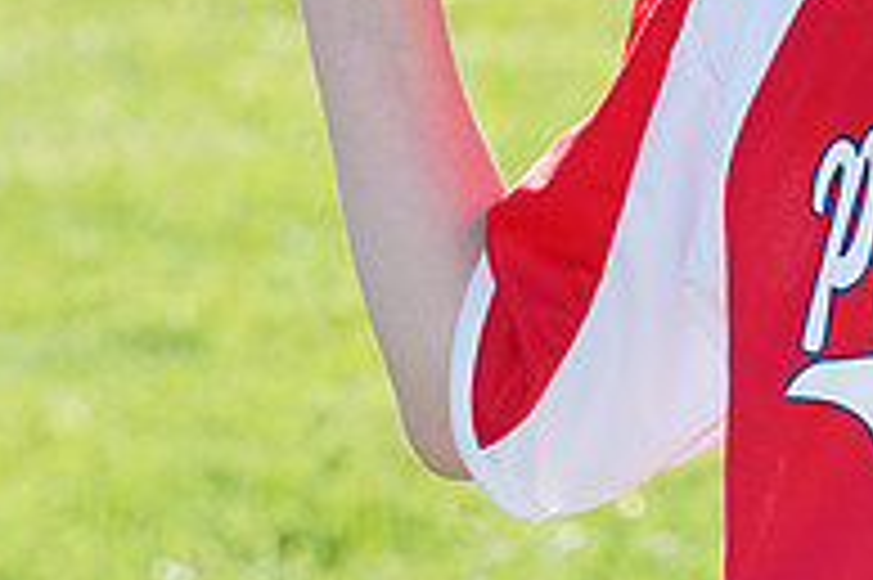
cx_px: 1184
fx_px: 13205
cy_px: -236
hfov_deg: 3.8
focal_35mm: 545
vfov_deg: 2.5
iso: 200
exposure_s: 1/200
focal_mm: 182
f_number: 9
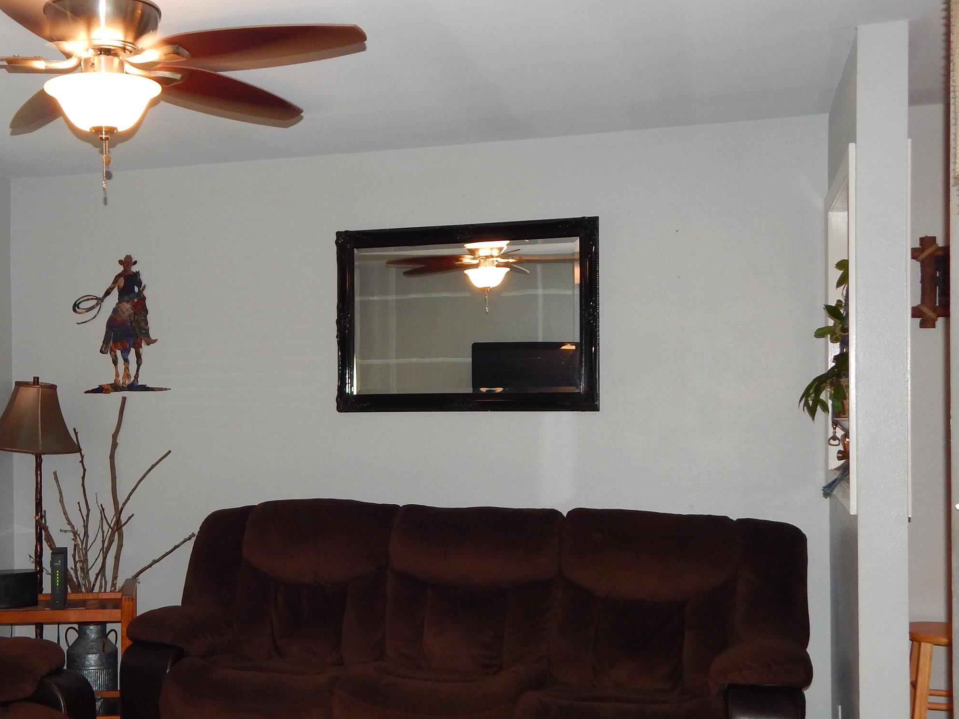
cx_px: 270
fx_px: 1191
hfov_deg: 42.8
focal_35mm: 43
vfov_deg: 33.5
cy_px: 417
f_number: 3.2
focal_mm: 5.1
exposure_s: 1/30
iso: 200
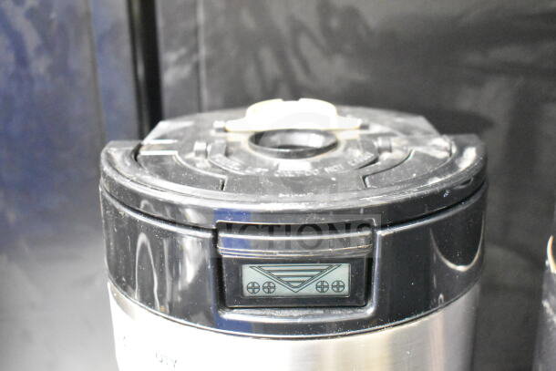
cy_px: 186
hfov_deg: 47.9
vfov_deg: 33.0
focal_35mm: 40
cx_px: 278
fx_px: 626
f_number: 4
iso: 18000
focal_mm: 27
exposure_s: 1/40
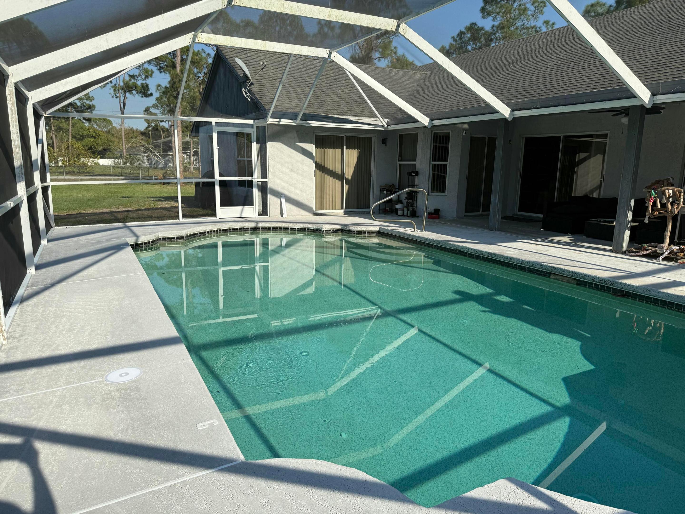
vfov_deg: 56.8
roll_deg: -0.5
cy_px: 257
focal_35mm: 24
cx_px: 342
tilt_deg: -10.5
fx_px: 475
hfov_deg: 71.6
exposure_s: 1/2907
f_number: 1.78
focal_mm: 6.76
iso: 80
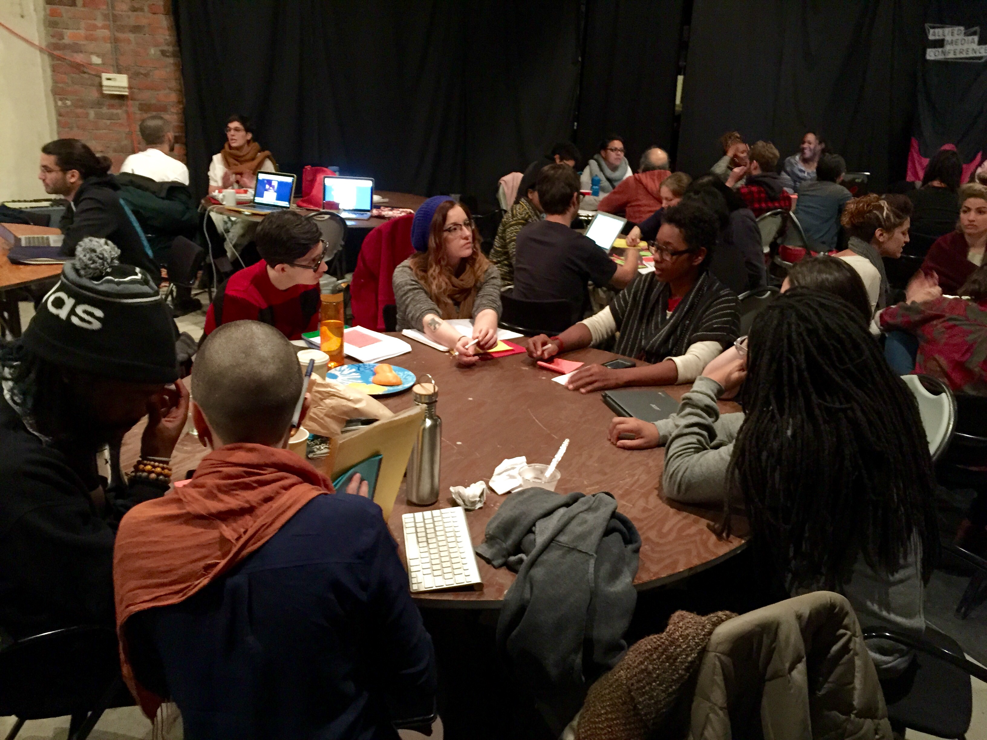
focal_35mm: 29
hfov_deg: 61.7
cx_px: 494
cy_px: 370
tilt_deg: -17.9
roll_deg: -3.3
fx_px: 827
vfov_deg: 48.2
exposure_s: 1/15
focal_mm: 4.15
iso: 500
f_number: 2.2
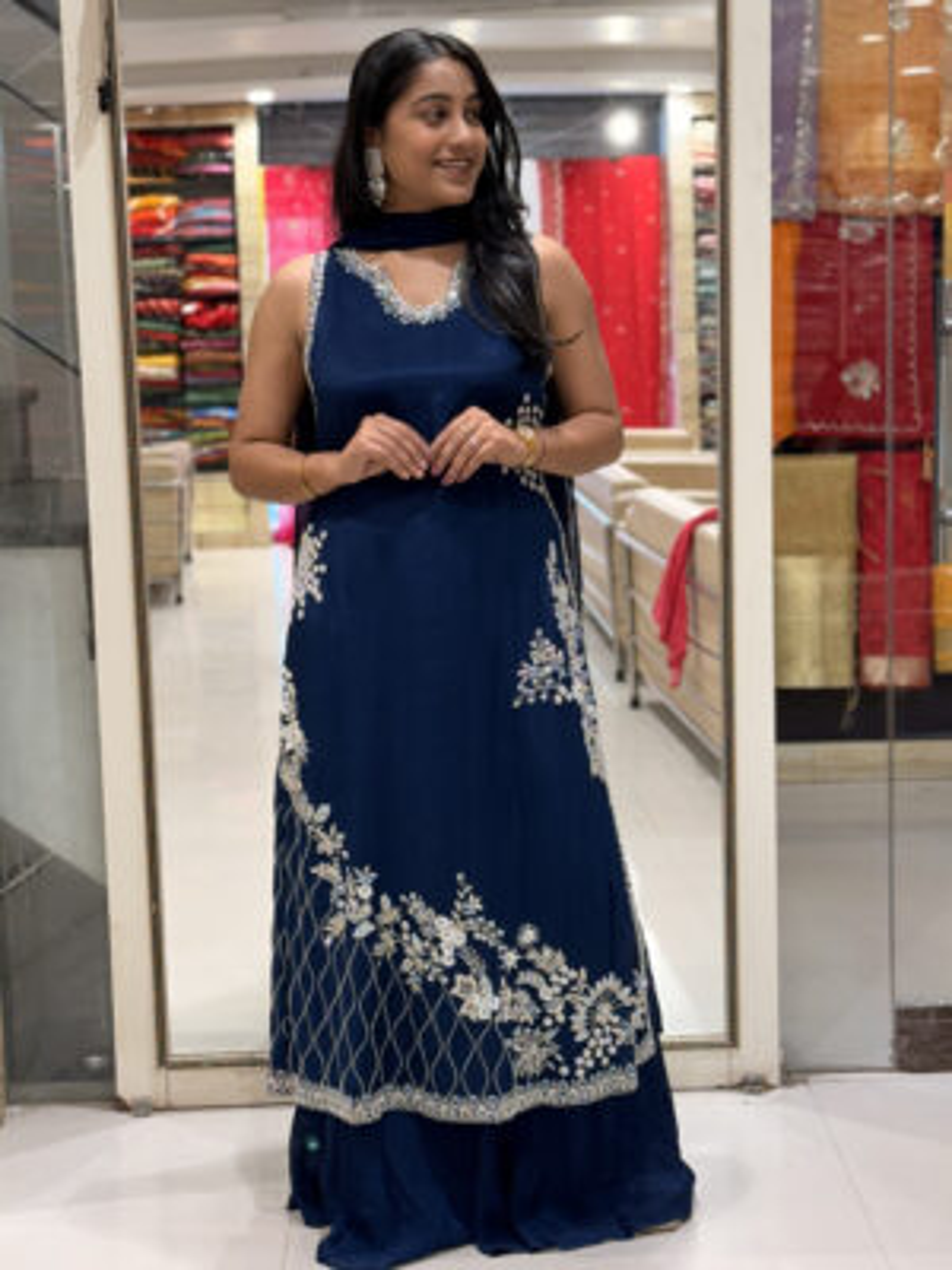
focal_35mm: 48
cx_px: 476
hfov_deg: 30.3
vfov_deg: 39.7
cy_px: 635
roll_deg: +1.3
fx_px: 1760
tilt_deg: -7.9
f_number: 1.78
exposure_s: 1/100
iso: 50
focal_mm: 6.76
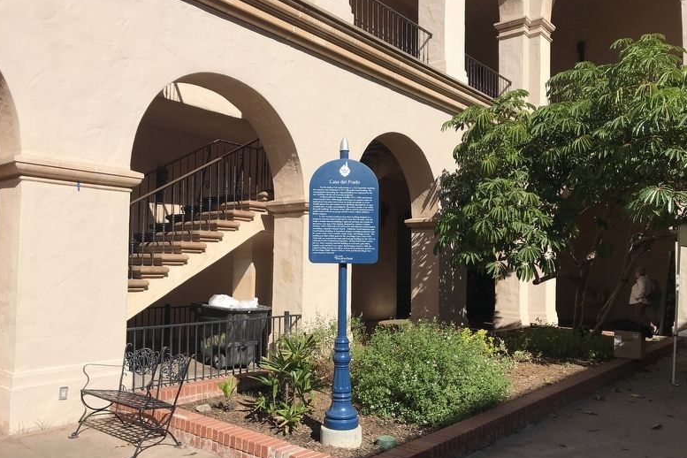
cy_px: 255
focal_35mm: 30
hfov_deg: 61.9
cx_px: 334
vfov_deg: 43.5
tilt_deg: +8.7
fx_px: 572
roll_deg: +0.1
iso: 20
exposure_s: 1/3195
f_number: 1.8
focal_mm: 3.99
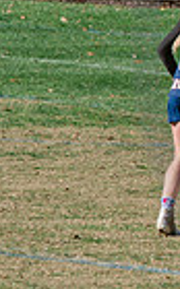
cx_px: 499
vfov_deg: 2.5
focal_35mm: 845
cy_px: 44
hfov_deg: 1.5
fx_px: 6660
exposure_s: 1/1600
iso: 250
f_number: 5
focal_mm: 200
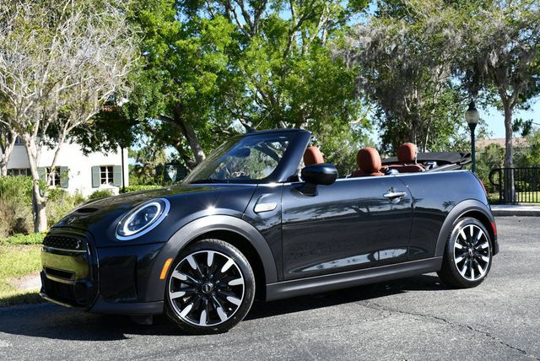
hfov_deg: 44.5
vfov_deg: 30.6
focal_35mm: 44
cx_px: 270
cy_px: 180
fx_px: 661
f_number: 8
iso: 180
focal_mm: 22
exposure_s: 1/250
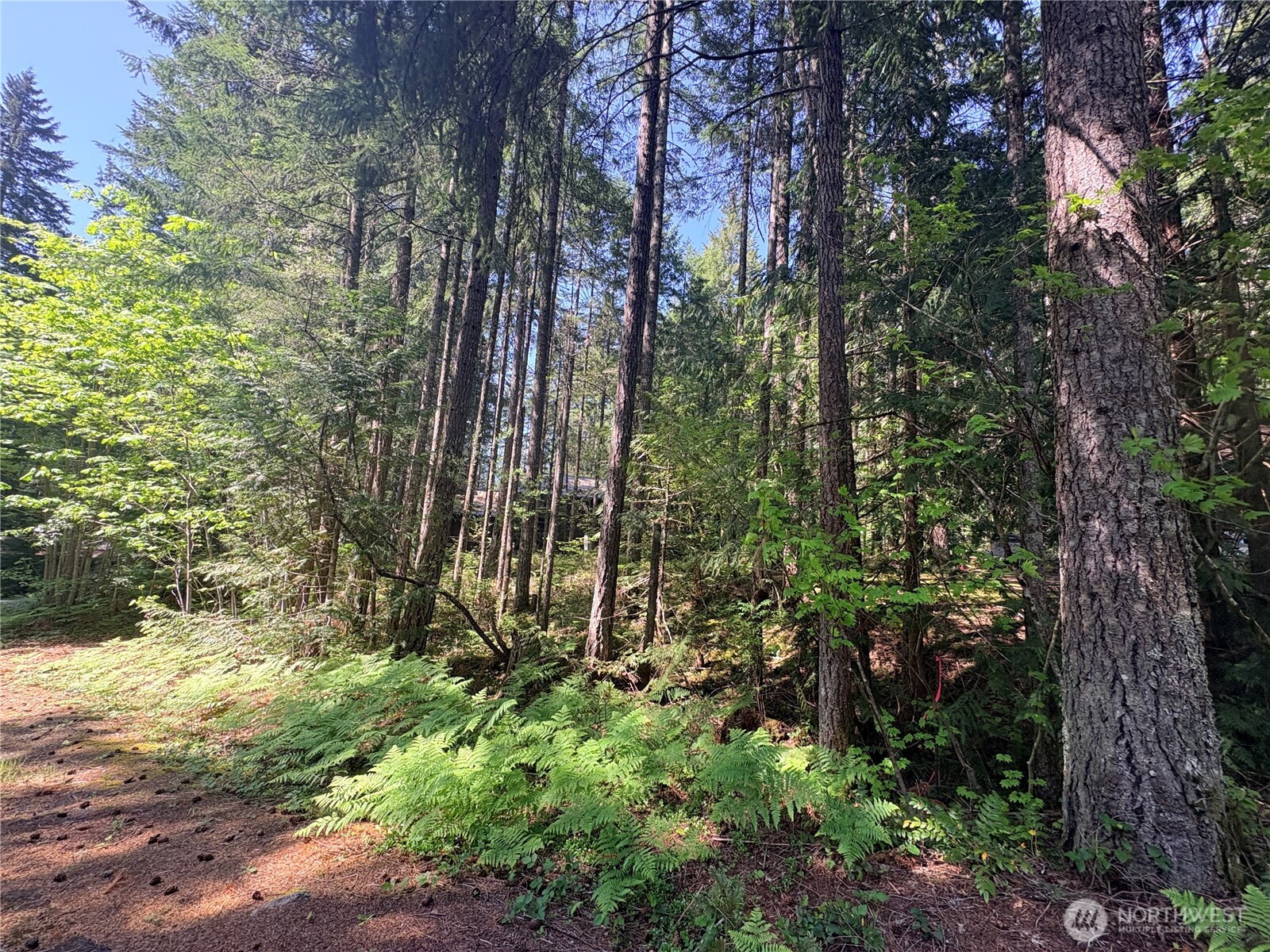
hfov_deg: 102.1
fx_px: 514
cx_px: 635
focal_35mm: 14
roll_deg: -3.4
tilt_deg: +7.2
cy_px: 476
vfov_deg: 85.7
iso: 64
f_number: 2.2
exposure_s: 1/136
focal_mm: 2.22
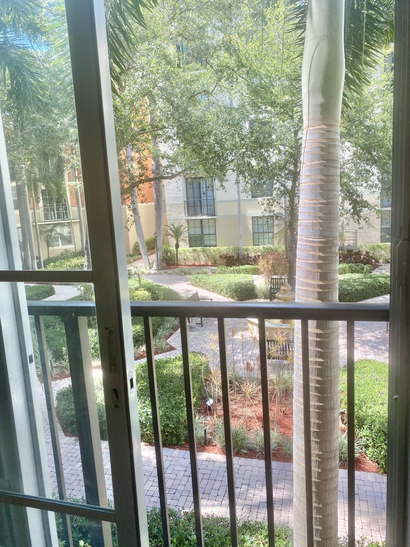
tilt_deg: -9.8
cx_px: 205
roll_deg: +3.5
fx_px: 411
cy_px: 274
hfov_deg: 53.1
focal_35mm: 26
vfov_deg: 67.3
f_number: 1.8
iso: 32
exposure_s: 1/391
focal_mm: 4.25
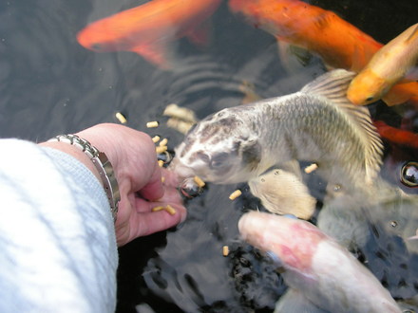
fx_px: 604
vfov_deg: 29.1
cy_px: 156
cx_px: 209
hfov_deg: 38.2
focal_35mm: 50
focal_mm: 8.4
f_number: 3.2
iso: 64
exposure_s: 1/50
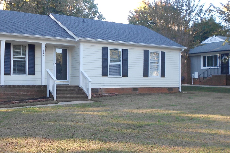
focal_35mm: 41
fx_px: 262
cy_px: 74
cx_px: 92
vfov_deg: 32.6
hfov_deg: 47.1
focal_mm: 4.6
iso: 80
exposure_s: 1/60
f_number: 3.2
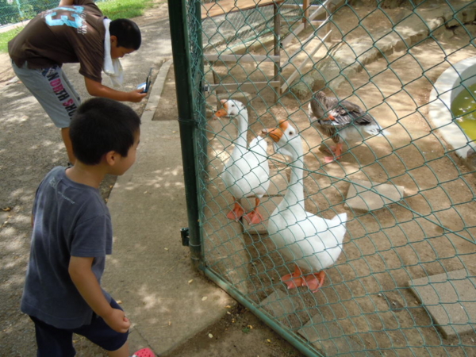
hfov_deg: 60.0
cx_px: 238
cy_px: 178
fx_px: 413
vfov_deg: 46.8
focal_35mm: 30
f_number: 3.5
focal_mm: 5.4
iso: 100
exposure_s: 1/200
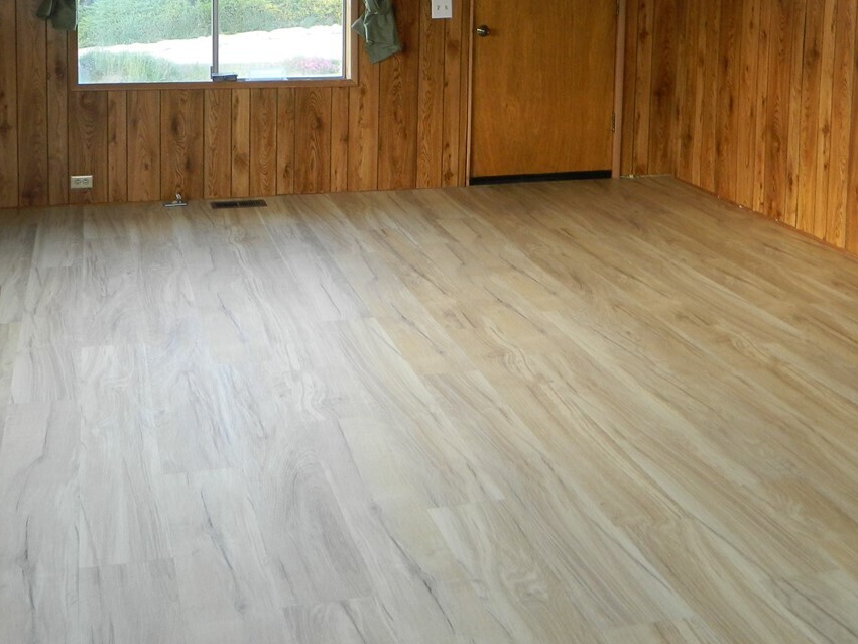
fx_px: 1165
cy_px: 57
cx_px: 410
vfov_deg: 29.5
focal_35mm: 47
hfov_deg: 40.4
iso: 100
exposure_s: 1/30
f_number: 3.1
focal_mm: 4.5
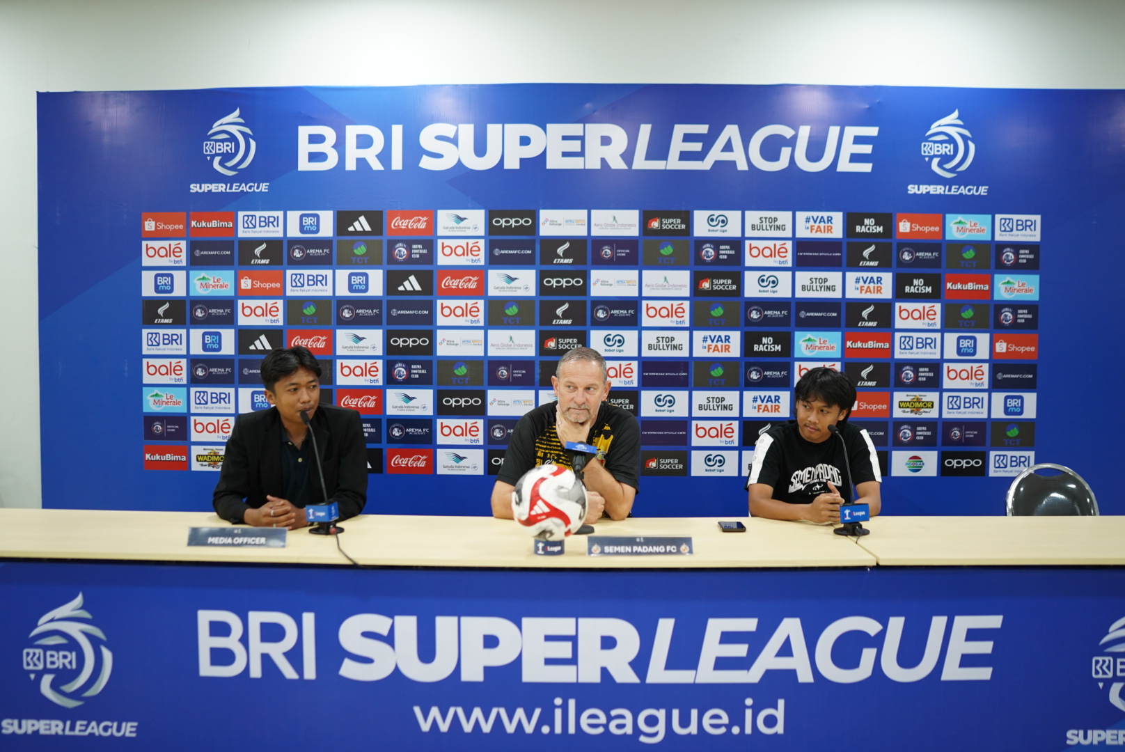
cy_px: 376
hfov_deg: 54.4
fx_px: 1094
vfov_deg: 37.9
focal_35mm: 35
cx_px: 562
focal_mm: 35
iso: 500
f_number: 1.4
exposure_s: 1/160
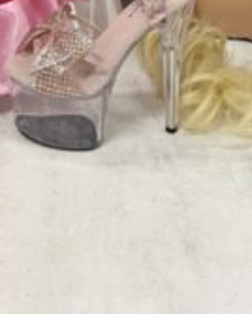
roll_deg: +0.5
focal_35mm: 91
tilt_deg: -10.9
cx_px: 17
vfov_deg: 17.3
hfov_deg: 16.7
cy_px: -246
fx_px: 847
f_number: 1.6
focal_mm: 5.1
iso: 125
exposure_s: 1/60
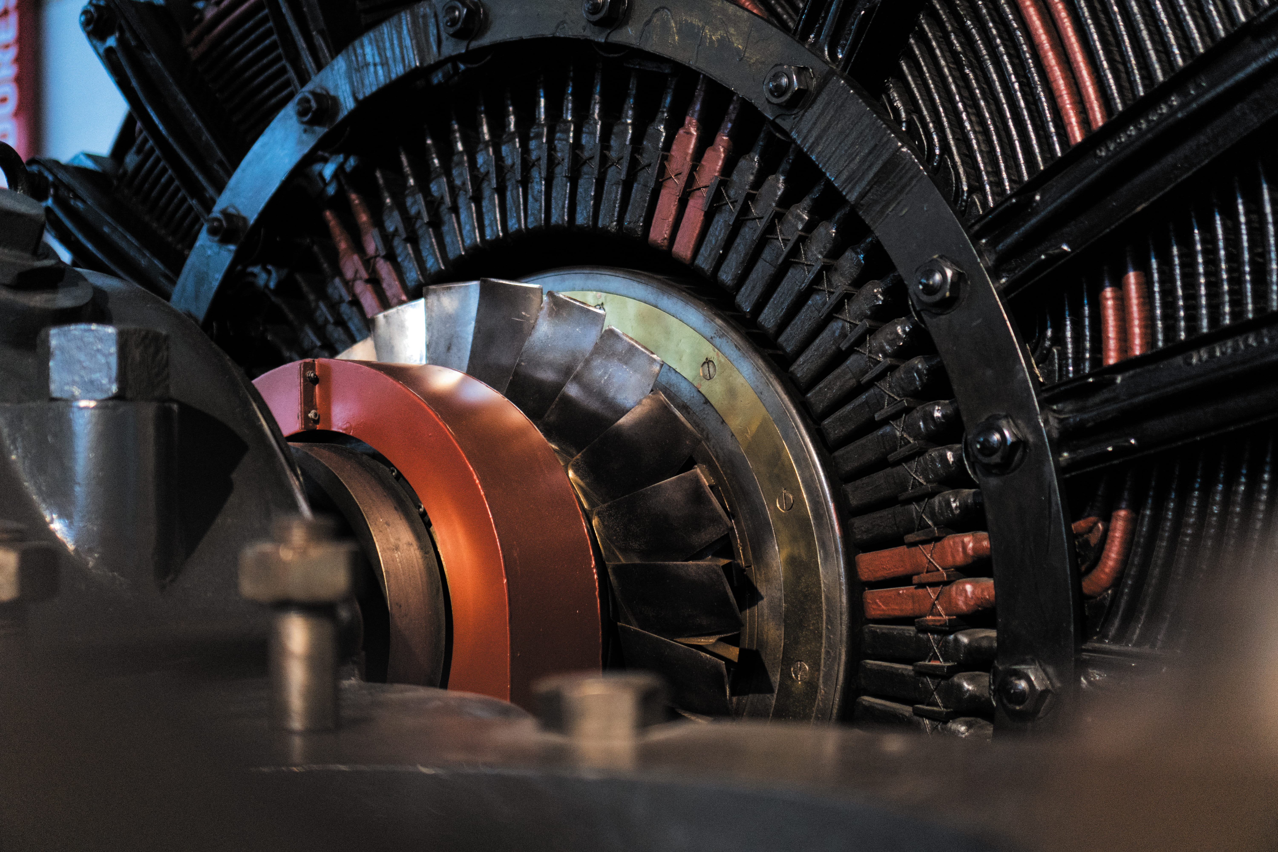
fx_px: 1864
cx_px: 639
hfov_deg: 37.9
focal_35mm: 52
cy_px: 426
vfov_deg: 25.8
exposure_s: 1/80
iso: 800
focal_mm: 35
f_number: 1.8
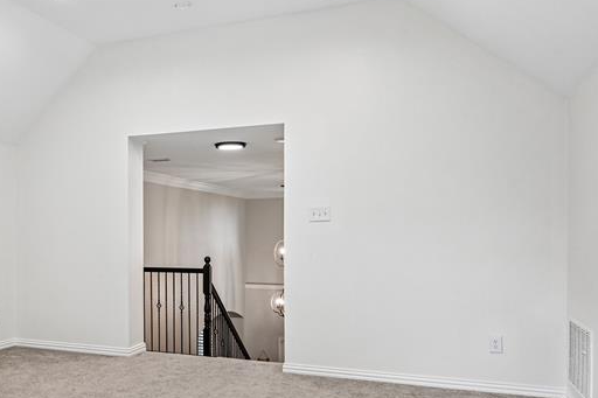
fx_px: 598
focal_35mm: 36
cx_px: 124
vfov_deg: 36.8
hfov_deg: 50.1
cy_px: 231
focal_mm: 18
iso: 400
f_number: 8
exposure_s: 1/40
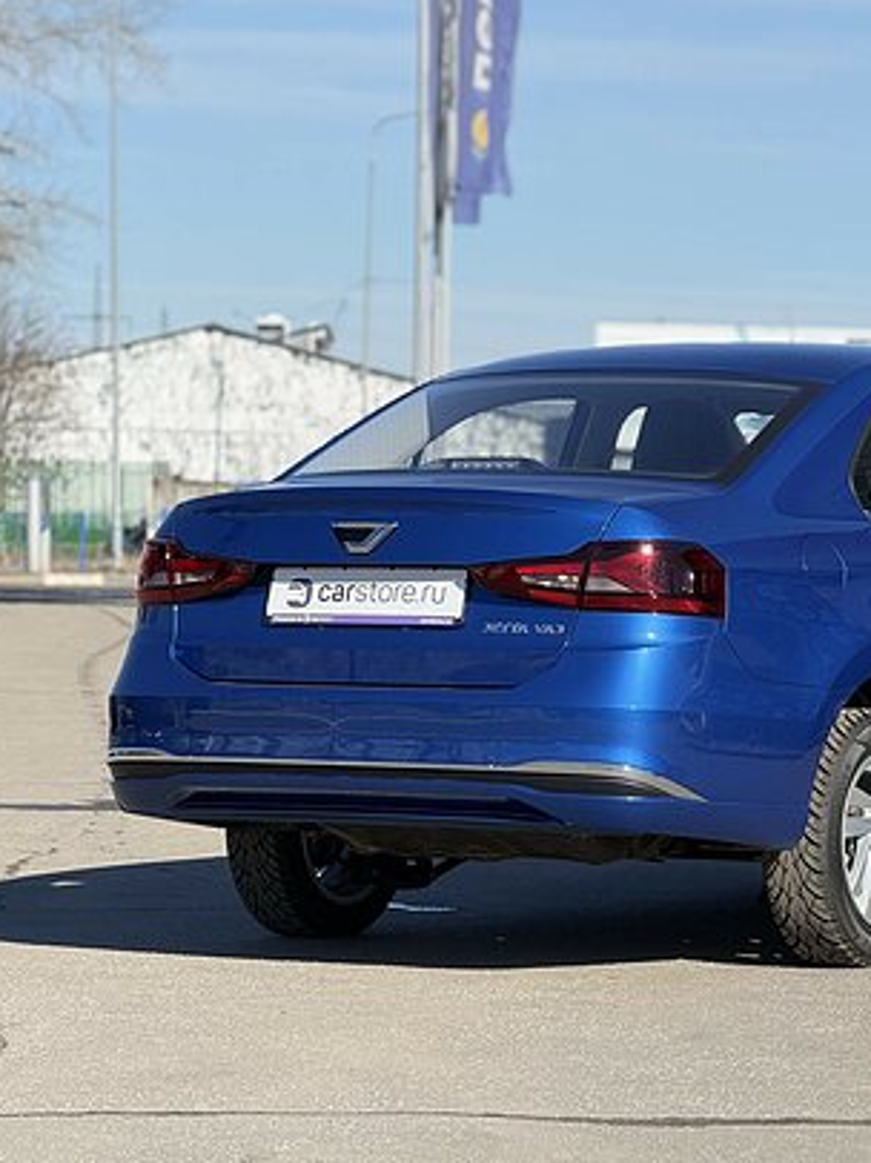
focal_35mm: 162
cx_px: 768
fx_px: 5441
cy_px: 582
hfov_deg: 9.1
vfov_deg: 12.2
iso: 64
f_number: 2.8
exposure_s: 1/977
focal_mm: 15.66
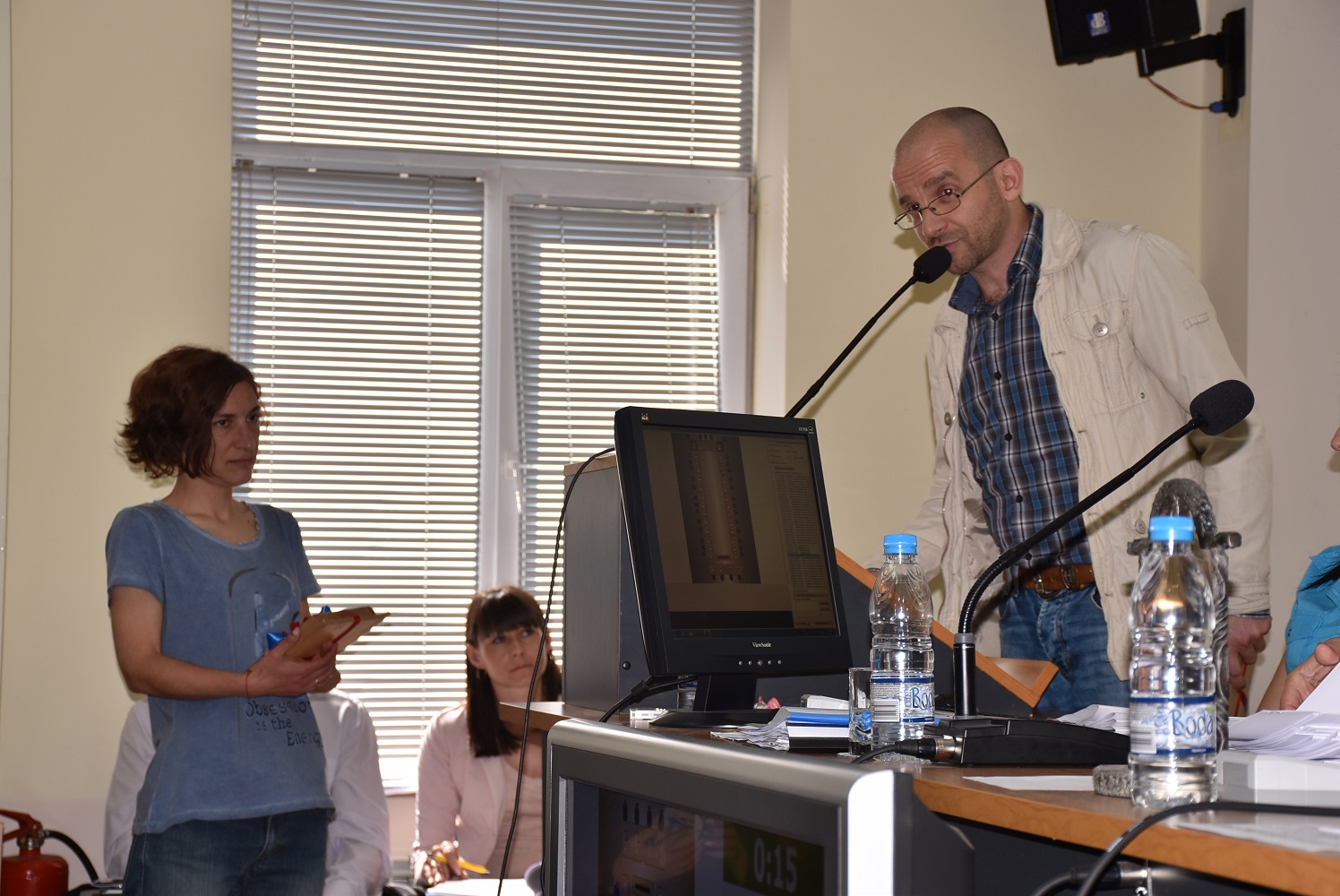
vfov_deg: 17.5
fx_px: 2905
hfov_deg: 26.0
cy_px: 448
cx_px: 670
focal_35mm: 78
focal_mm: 52
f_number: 5.6
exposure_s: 1/125
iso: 160
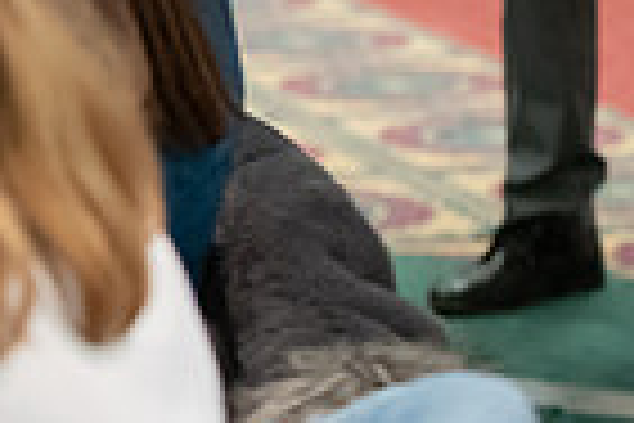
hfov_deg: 7.0
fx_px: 5072
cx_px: -459
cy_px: -335
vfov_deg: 4.7
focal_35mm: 288
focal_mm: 70
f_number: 3.5
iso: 2500
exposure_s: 1/200
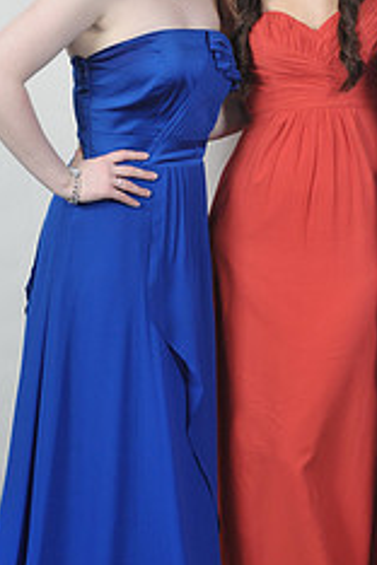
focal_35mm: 104
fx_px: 1634
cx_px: 290
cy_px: 210
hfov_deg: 13.1
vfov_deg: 19.6
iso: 1000
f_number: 7.1
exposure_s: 1/160
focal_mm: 42
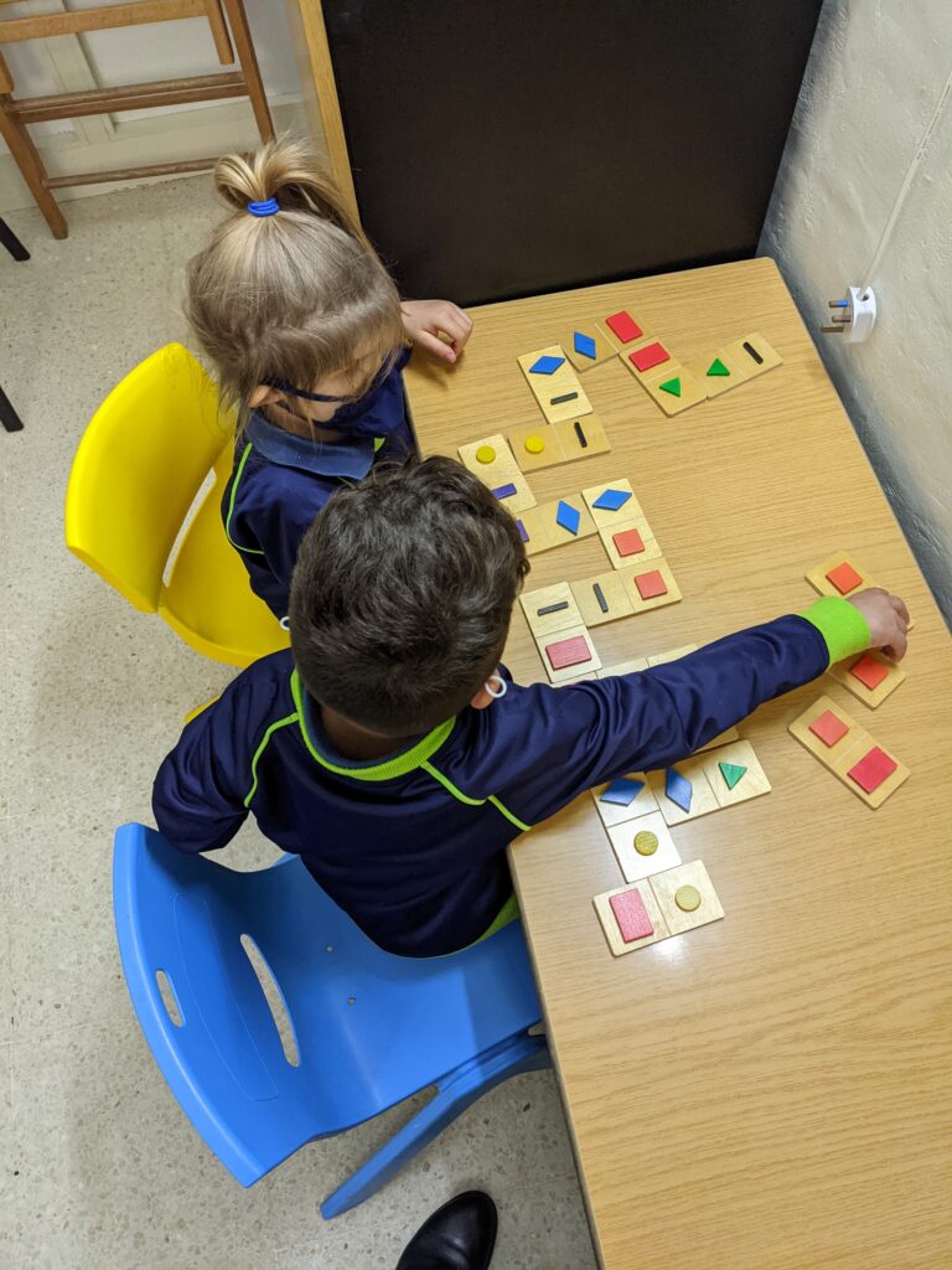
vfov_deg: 65.3
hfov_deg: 51.4
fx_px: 990
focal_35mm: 27
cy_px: 635
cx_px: 476
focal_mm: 4.38
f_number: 1.73
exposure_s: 1/99.9
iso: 307
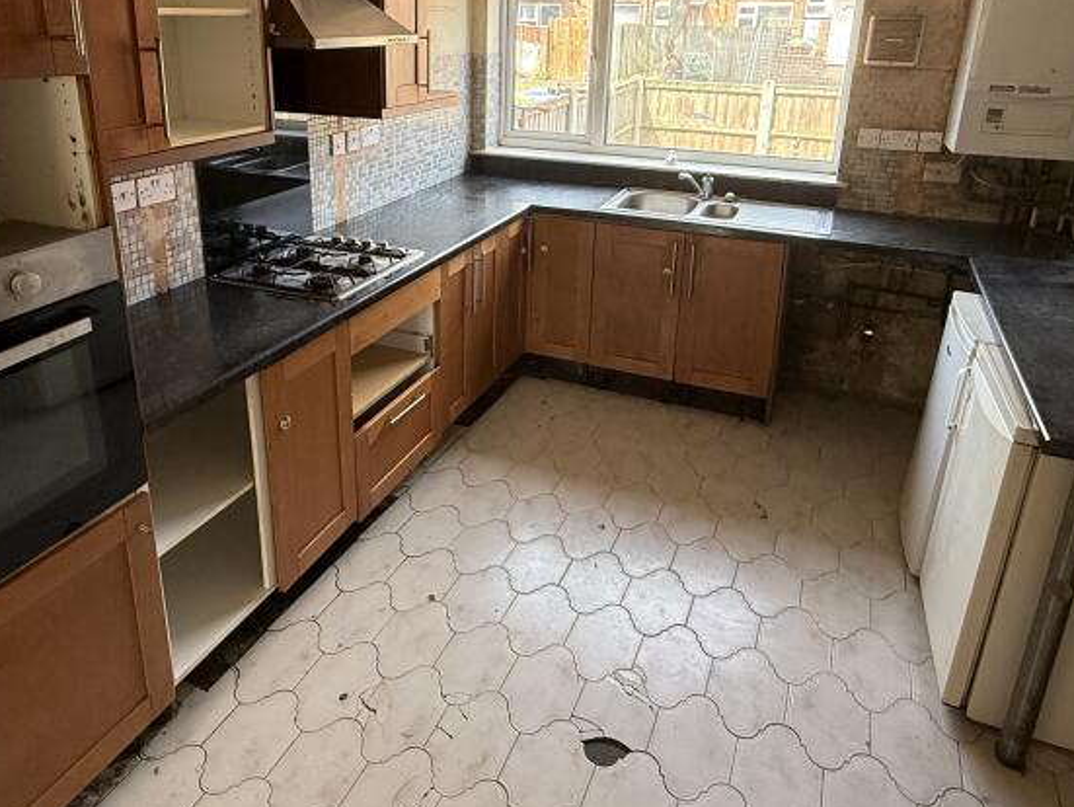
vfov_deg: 52.1
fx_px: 807
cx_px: 476
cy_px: 271
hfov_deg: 67.1
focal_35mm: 26
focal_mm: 2.22
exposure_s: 1/99
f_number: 2.2
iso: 125
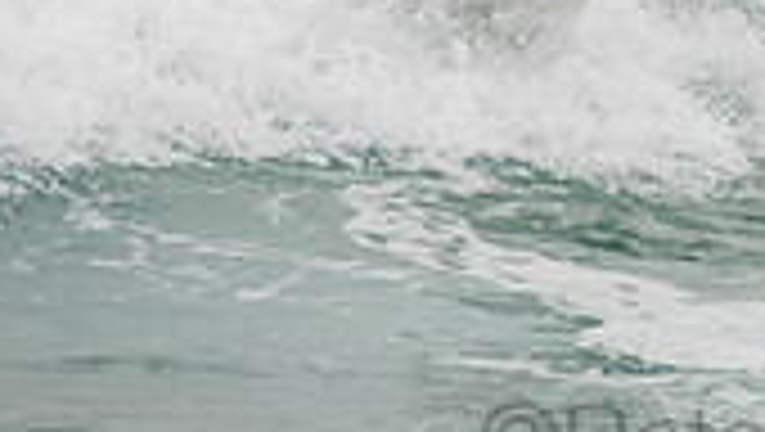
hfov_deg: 1.2
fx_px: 36202
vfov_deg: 0.7
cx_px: 828
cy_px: -304
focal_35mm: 1783
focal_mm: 500
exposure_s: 1/2000
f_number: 5.6
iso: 280
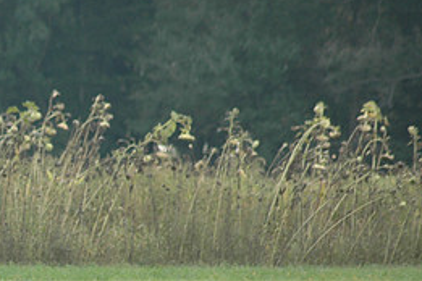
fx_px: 8580
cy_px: 289
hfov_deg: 2.8
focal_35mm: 732
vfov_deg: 1.9
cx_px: -29
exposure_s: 1/400
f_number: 5.6
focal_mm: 220
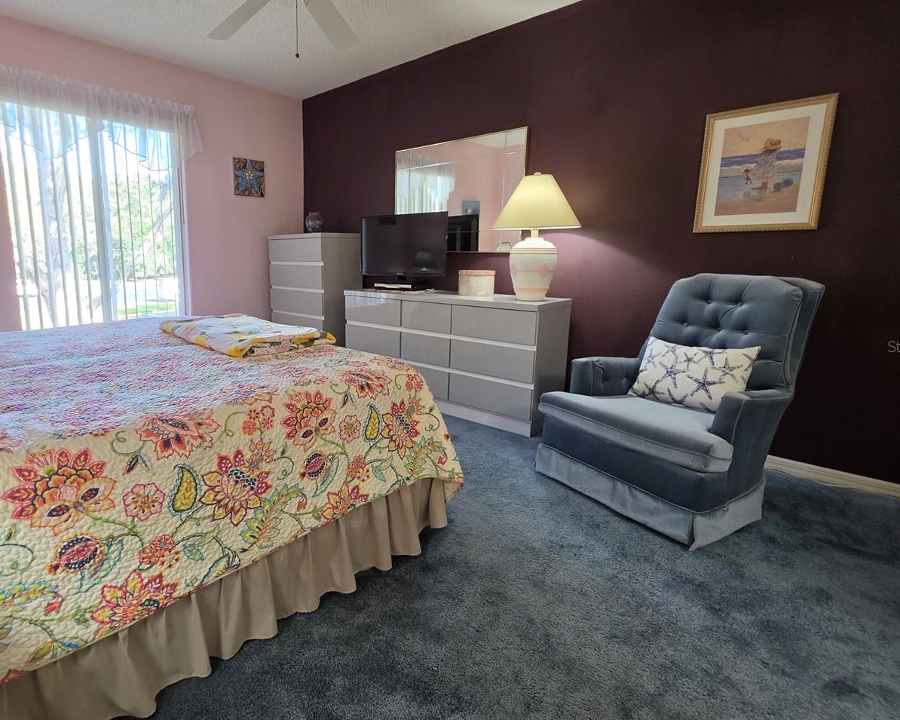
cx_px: 356
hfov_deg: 88.4
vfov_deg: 76.9
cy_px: 346
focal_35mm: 17
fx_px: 453
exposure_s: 1/60
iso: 160
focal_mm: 2.2
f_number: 1.9
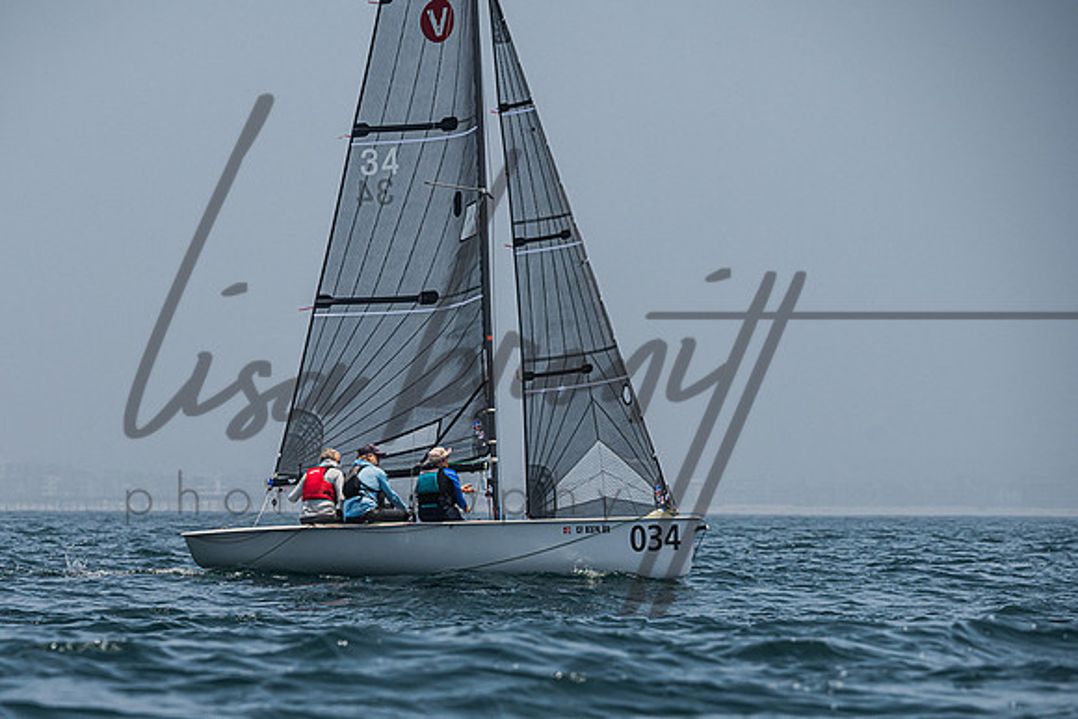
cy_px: 468
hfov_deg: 7.5
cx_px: 425
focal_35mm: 274
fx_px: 8194
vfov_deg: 5.0
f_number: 6.3
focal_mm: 210
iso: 400
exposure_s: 1/5000
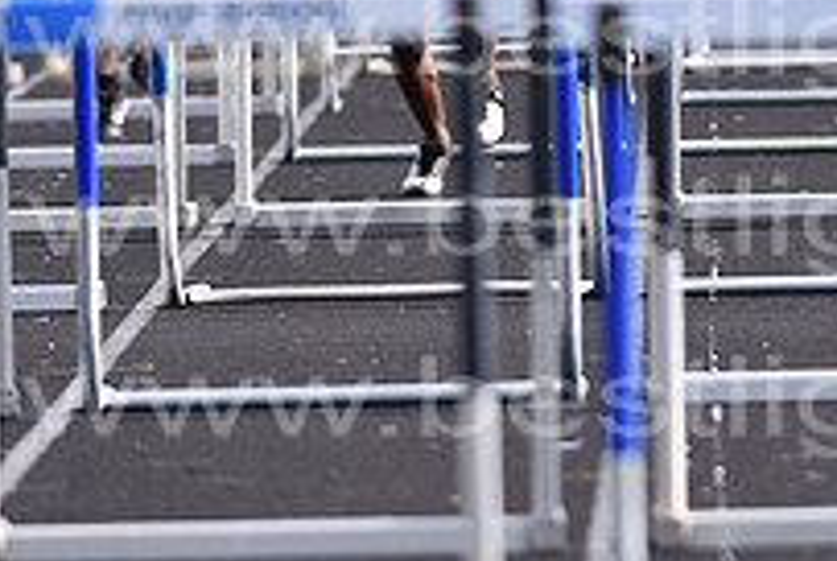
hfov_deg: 1.6
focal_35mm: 1284
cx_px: 961
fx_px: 29896
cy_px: -225
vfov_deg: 1.1
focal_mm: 300
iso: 400
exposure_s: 1/3200
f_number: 4
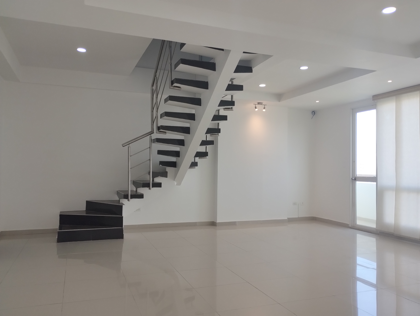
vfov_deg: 49.9
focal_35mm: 28
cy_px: 158
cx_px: 210
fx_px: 340
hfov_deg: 63.4
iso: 150
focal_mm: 4.27
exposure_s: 1/120
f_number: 1.8
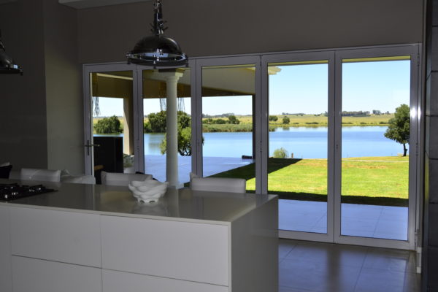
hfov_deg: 53.1
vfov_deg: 36.9
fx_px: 438
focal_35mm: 36
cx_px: 219
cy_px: 146
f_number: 8
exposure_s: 1/200
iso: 200
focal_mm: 24
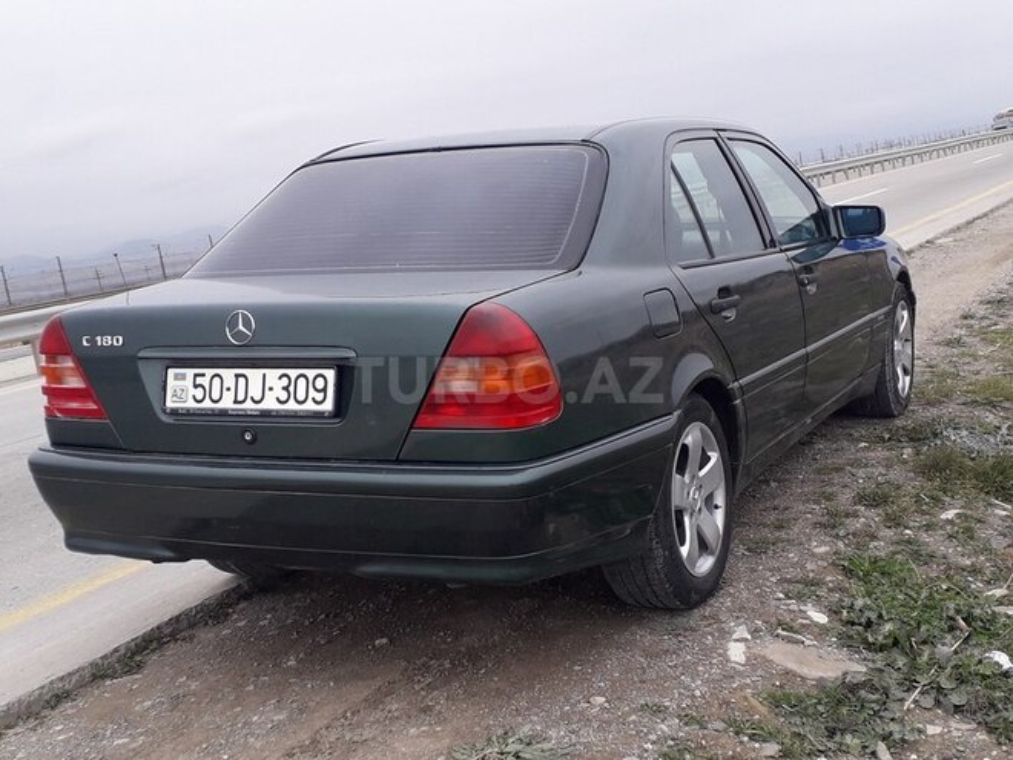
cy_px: 380
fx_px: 790
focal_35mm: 27
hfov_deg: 65.3
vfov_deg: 51.4
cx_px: 506
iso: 40
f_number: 1.9
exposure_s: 1/273
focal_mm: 3.6
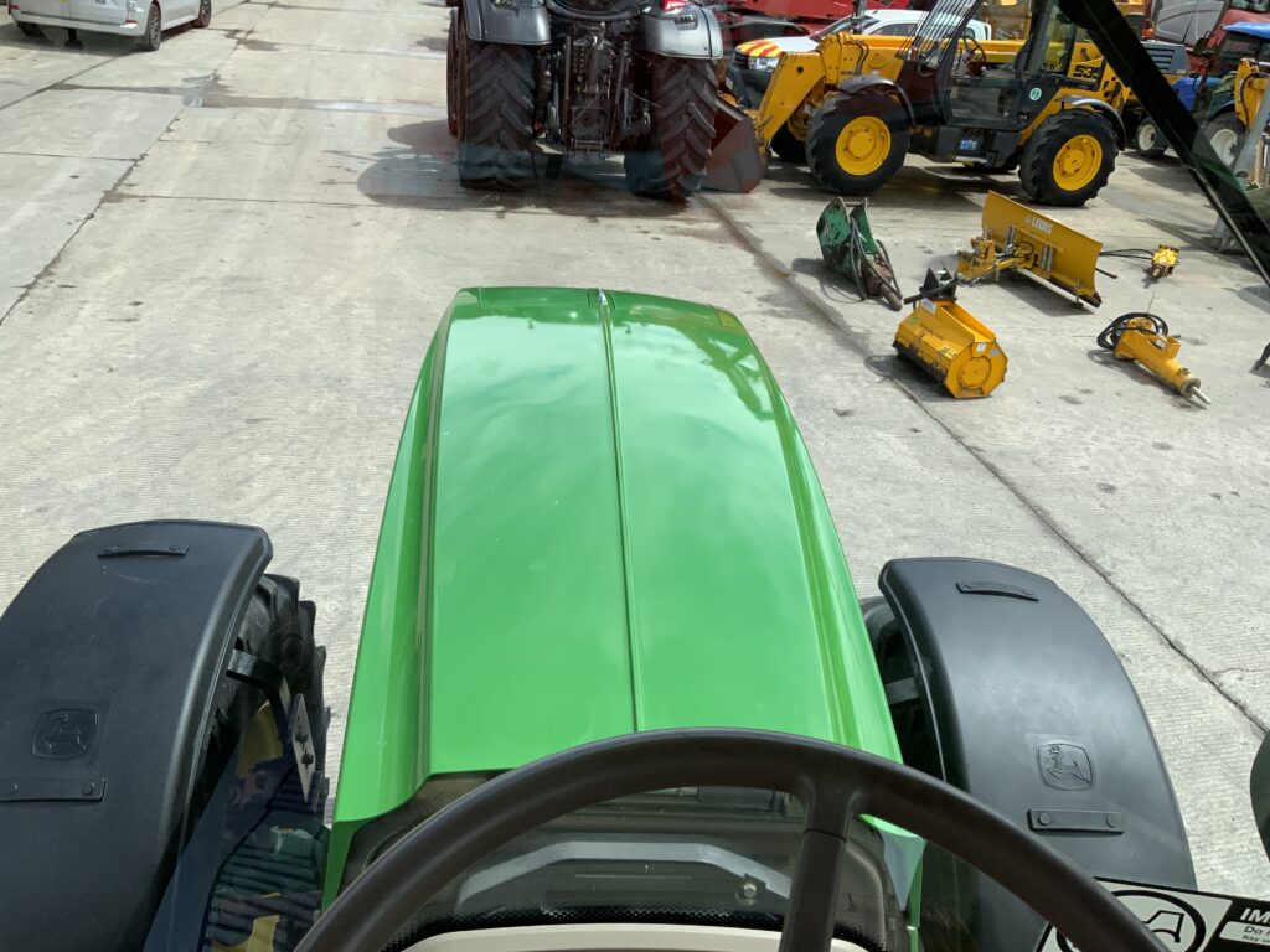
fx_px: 1064
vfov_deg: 48.2
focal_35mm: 29
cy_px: 476
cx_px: 635
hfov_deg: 61.7
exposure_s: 1/1144
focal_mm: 3
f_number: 1.8
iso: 16
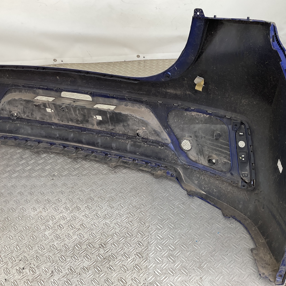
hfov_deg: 46.9
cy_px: 143
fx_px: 327
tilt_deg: -37.8
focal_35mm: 35
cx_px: 172
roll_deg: +1.8
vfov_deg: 47.2
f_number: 1.8
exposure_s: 1/120
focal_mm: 3
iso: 40
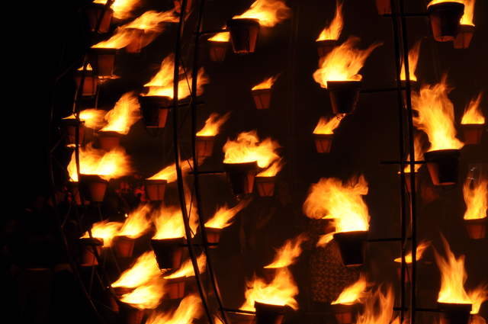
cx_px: 244
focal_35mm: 75
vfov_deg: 18.1
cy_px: 162
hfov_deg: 27.0
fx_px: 1015
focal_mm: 50
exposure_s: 1/1.6
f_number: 32
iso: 200
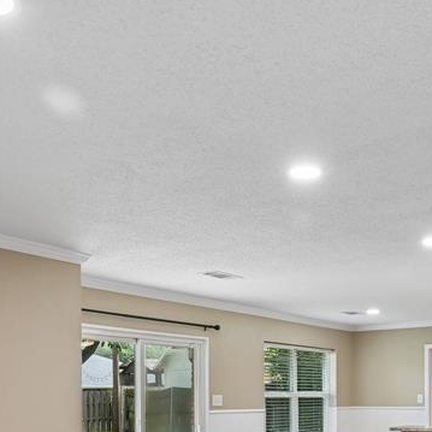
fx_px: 649
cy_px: 392
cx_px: 282
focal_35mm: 46
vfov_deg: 34.6
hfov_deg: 36.5
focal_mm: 19
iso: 400
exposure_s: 1/13
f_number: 8
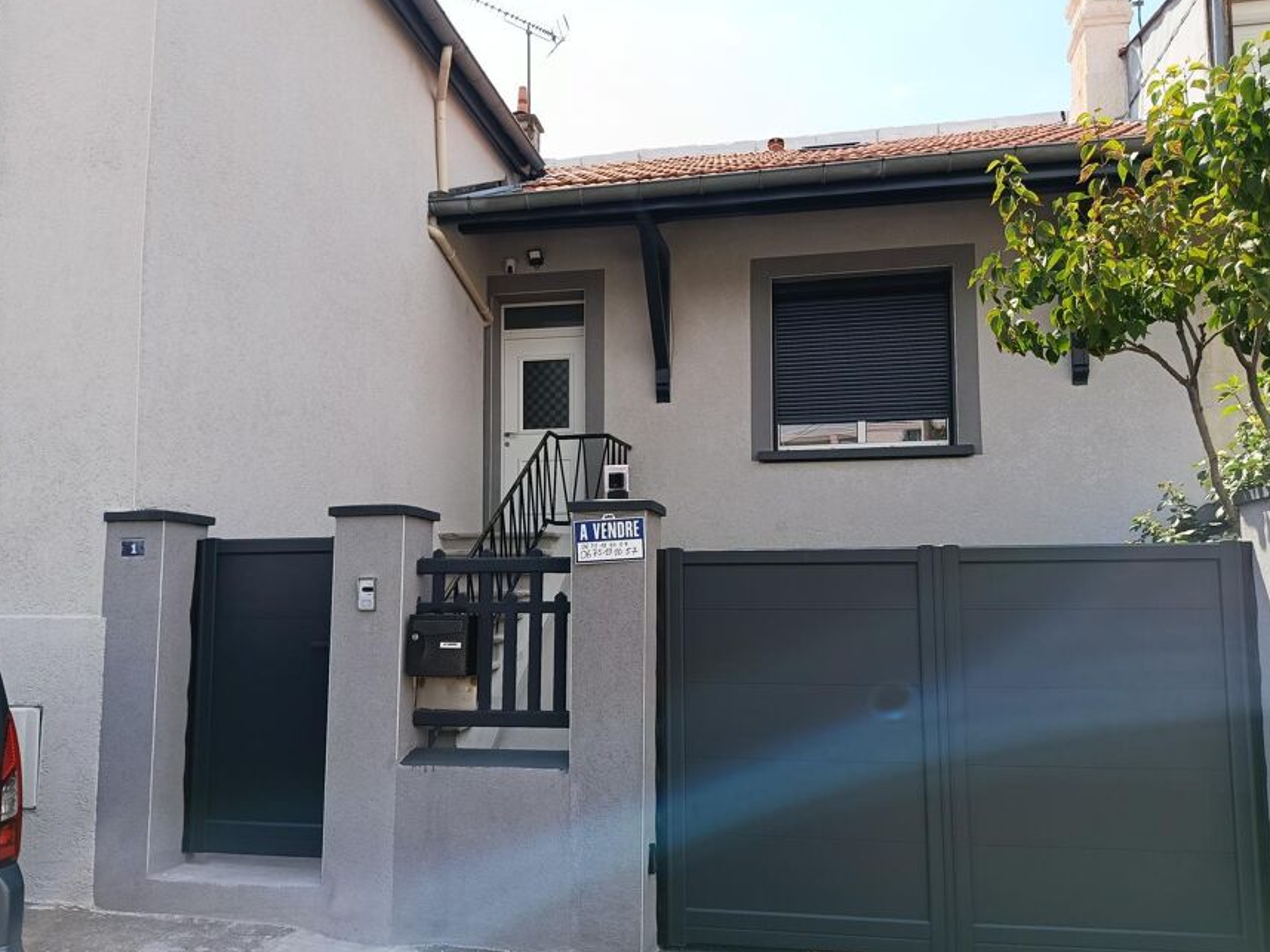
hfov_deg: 63.4
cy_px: 515
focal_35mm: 28
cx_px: 637
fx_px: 1027
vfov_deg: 49.7
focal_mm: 5.24
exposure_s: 1/227
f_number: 1.7
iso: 50
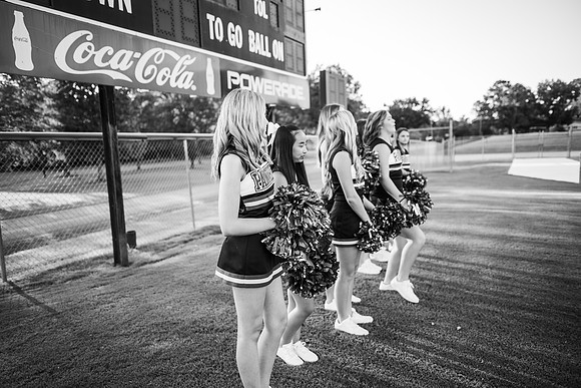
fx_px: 387
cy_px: 194
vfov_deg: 53.2
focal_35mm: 24
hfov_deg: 73.7
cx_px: 290
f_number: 2
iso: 125
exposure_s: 1/500
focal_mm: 24
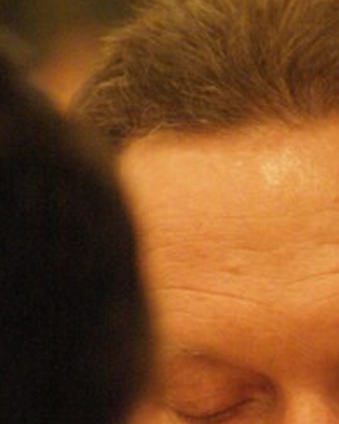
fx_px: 15137
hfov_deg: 1.3
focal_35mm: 1207
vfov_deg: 1.6
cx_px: 367
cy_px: 372
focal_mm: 300
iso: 1600
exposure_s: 1/20
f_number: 5.6
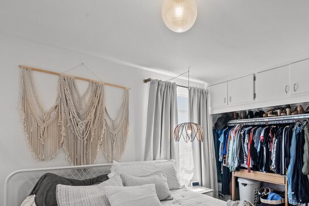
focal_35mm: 22
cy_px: 137
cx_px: 176
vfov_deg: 56.1
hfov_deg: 78.1
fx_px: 189
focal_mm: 16
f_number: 8
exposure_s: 1/13
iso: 2000
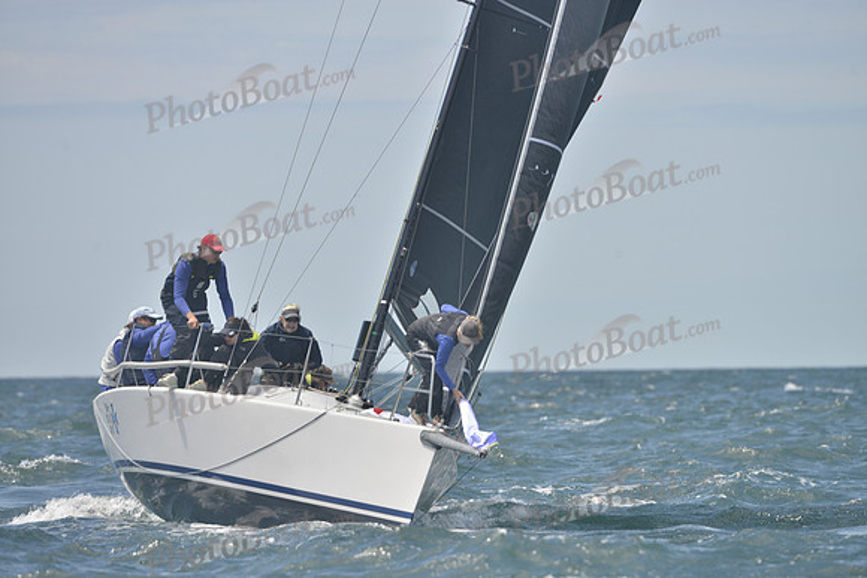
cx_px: 434
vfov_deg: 4.4
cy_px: 289
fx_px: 7467
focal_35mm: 310
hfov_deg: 6.6
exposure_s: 1/1000
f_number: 7.1
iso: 280
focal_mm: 310
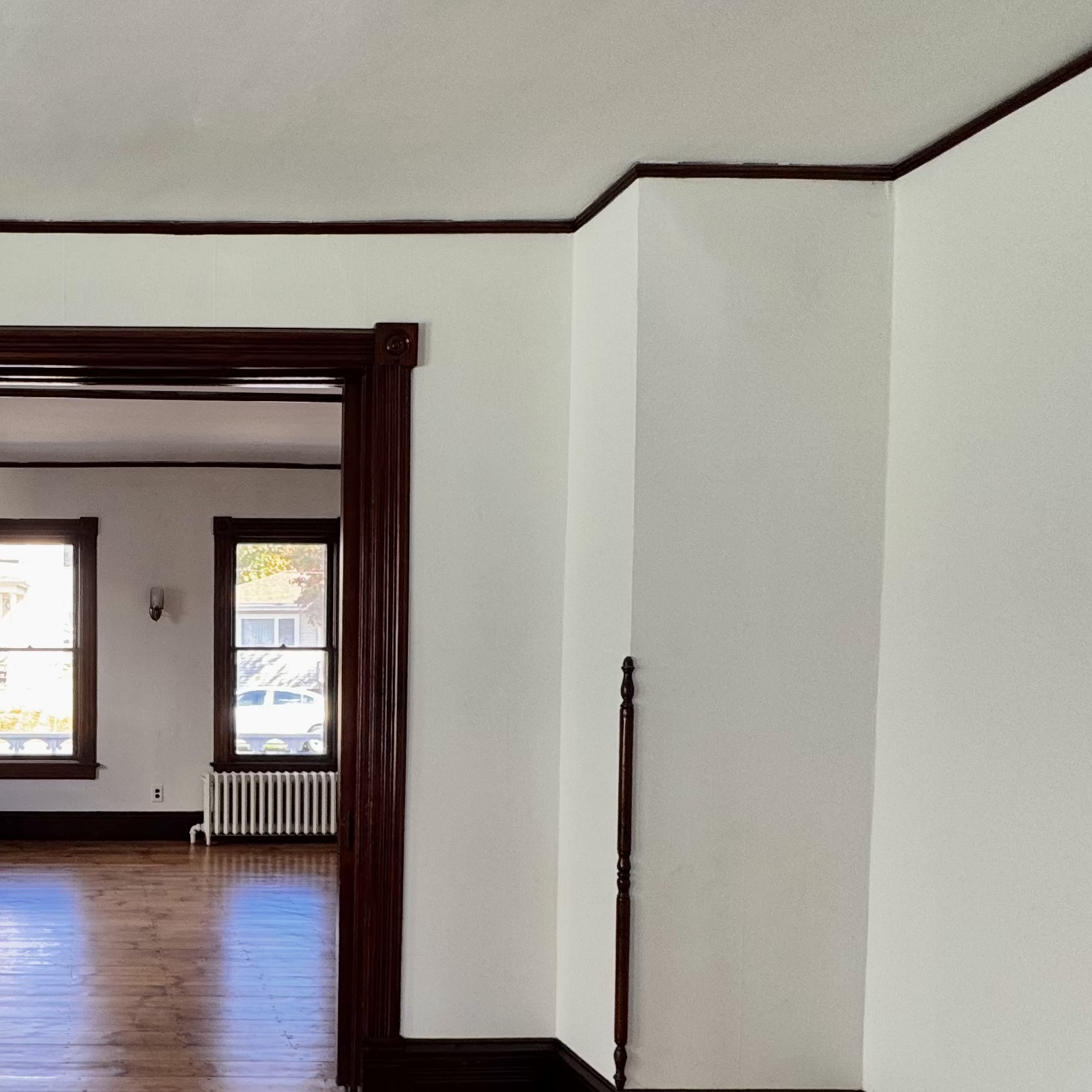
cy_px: 694
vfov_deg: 51.9
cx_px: 77
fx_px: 1106
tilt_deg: -3.1
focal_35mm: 31
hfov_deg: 46.5
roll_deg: +0.0
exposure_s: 1/99
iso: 100
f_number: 2.2
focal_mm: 2.22
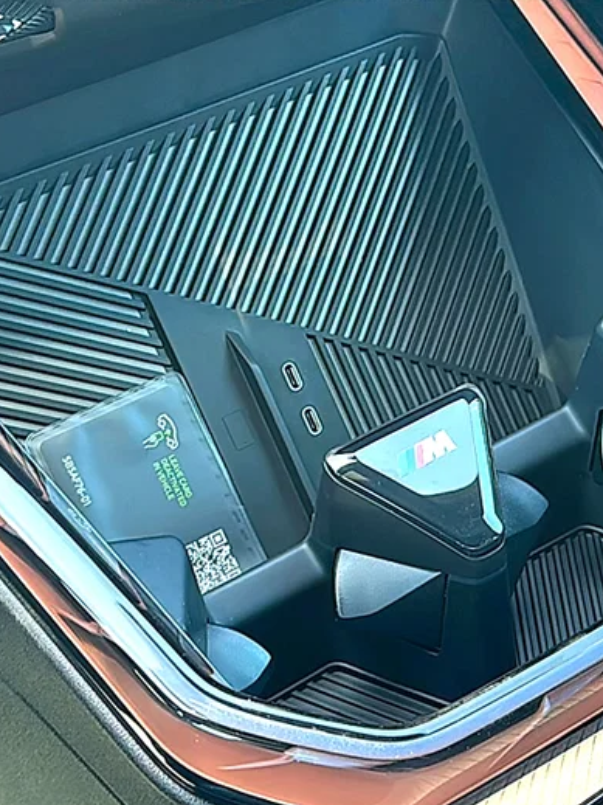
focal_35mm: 54
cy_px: 404
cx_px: 398
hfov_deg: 26.9
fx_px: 1255
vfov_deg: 35.6
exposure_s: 1/80
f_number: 1.78
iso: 160
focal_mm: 6.86
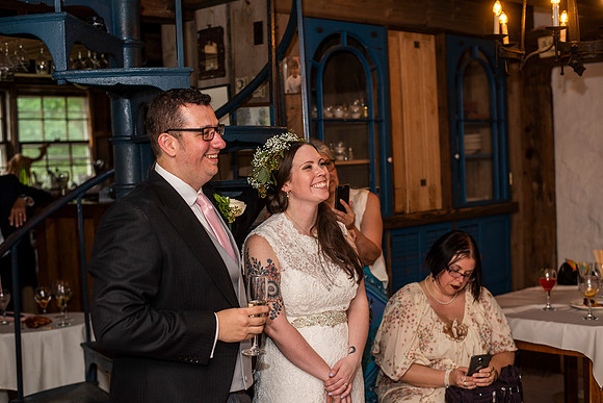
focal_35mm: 50
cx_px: 302
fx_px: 838
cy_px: 202
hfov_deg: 39.6
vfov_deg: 27.0
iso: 500
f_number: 3.2
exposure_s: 1/100
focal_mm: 50
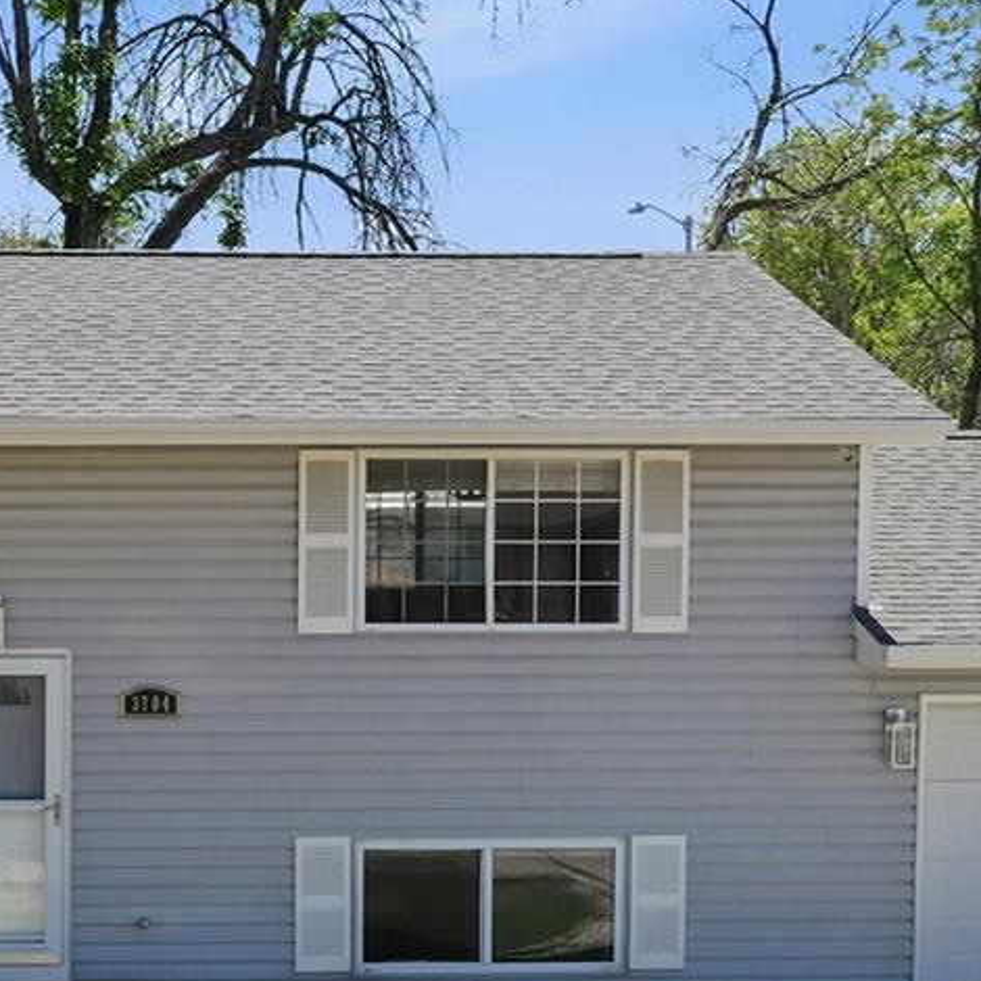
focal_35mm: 81
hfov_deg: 20.7
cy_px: 622
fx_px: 2597
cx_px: 15
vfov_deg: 21.3
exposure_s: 1/640
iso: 100
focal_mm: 10.3
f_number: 6.3
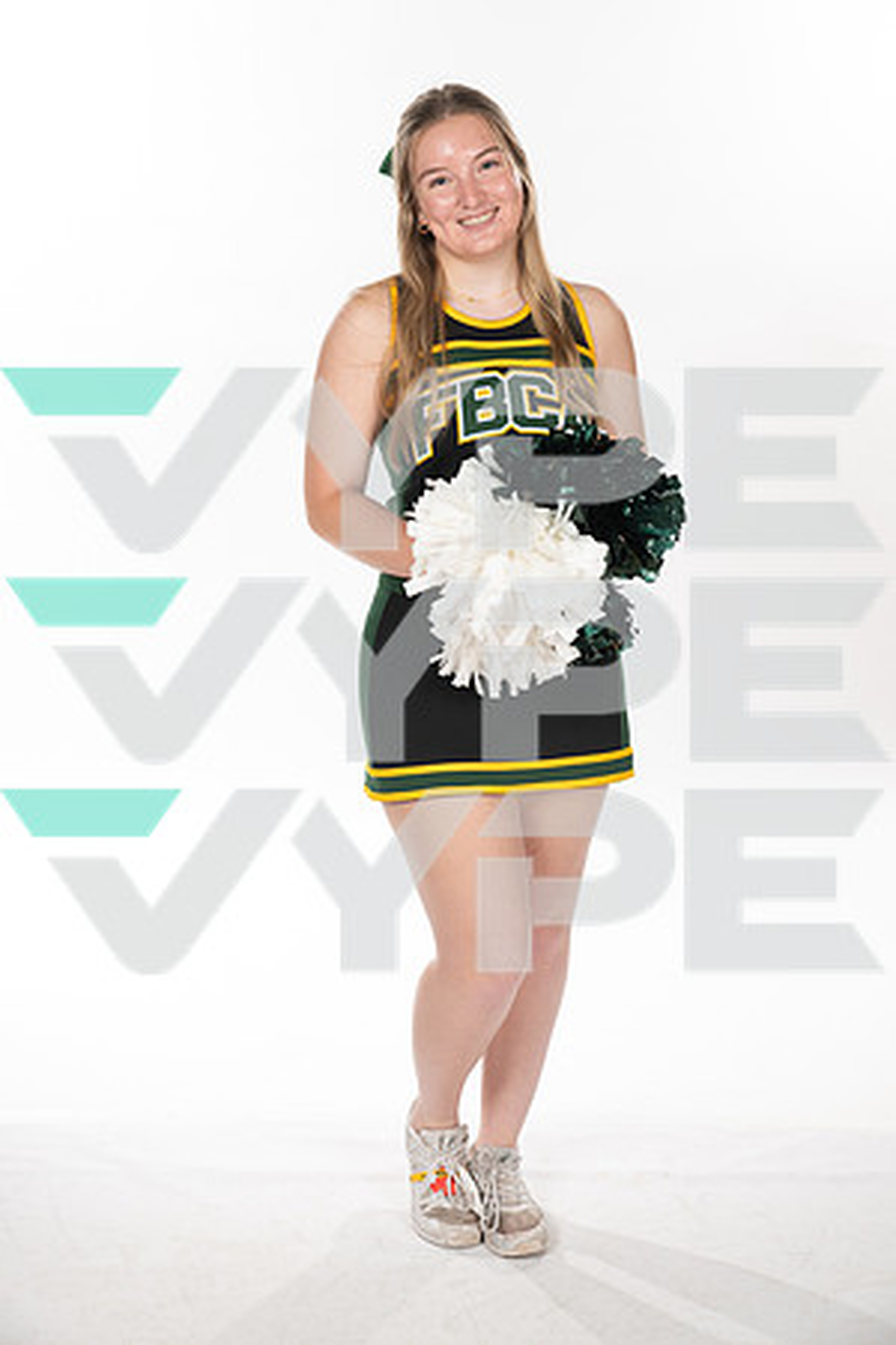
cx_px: 448
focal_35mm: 65
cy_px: 672
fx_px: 2426
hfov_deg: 20.9
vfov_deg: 31.0
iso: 640
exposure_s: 1/400
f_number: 8
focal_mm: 65
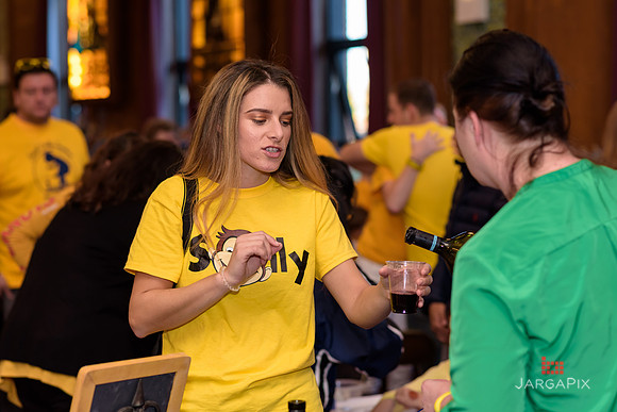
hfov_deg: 23.9
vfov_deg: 16.1
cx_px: 308
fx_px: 1457
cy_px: 206
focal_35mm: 85
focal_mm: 85
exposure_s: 1/160
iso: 640
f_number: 3.2
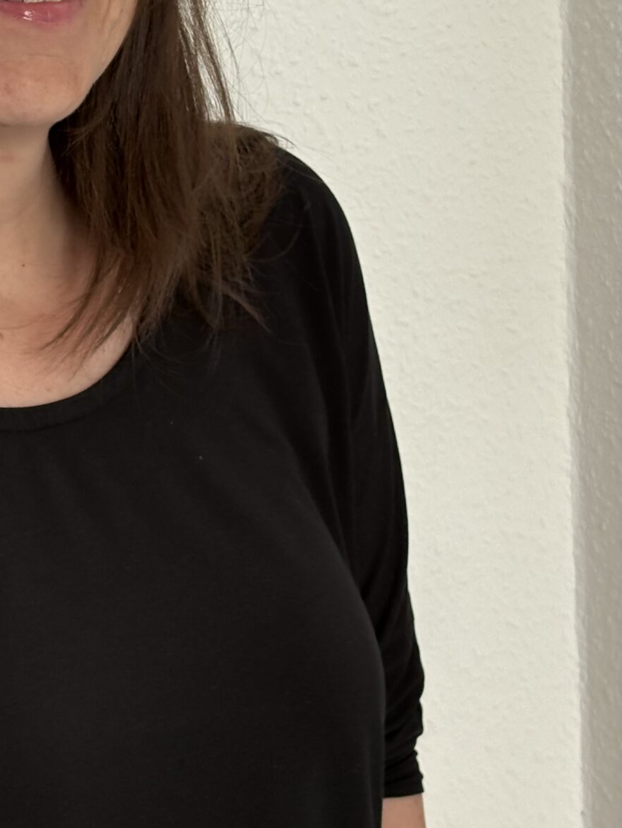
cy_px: 280
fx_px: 2706
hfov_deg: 13.0
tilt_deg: -2.7
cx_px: 18
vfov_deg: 17.4
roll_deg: +0.4
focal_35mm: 113
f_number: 1.6
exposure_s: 1/181
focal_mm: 5.96
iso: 40
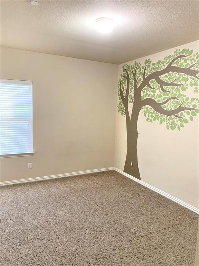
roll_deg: -1.8
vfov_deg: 67.3
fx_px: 199
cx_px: 100
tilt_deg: -7.1
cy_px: 133
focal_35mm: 26
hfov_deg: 53.1
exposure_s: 1/60
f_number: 1.8
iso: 160
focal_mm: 4.25
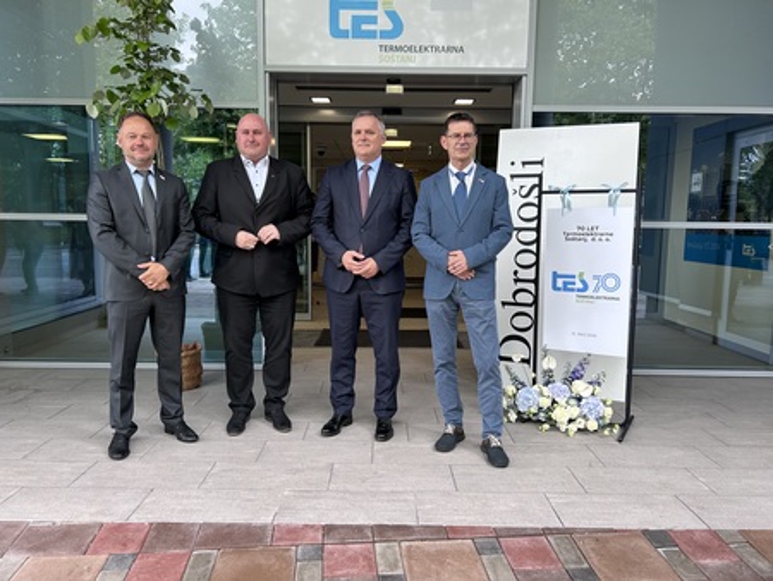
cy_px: 290
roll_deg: -0.6
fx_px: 581
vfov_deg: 53.1
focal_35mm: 26
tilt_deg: -8.8
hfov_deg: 67.3
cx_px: 386
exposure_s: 1/121
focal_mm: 5.7
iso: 64
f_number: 1.5
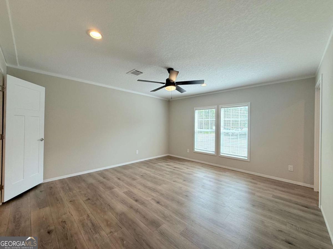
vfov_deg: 85.7
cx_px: 166
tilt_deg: +0.6
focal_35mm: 14
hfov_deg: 102.1
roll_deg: -0.1
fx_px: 135
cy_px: 124
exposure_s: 1/169
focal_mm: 2.22
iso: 64
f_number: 2.2
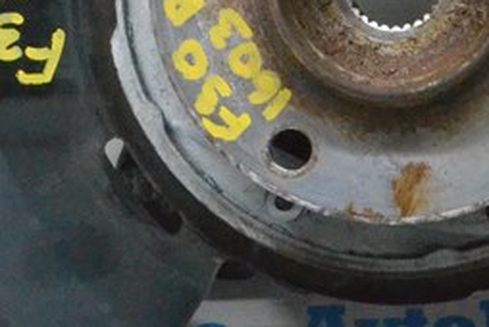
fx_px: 2298
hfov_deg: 12.1
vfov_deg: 8.0
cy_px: -89
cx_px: 370
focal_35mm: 169
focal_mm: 28
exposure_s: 1/160
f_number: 9
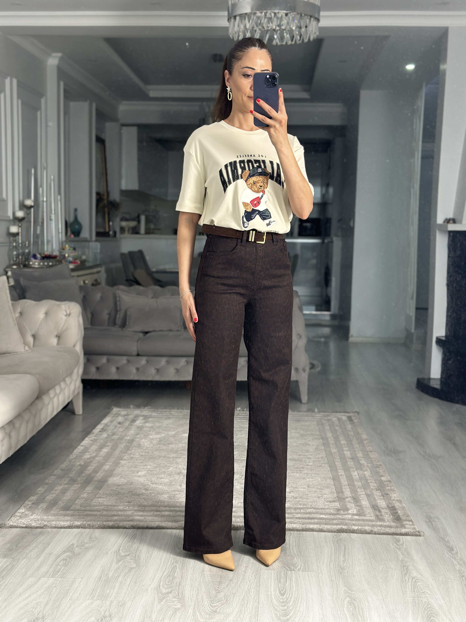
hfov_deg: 30.3
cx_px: 233
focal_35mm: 48
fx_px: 862
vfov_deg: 39.7
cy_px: 311
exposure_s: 1/50
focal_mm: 6.86
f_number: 1.78
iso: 125
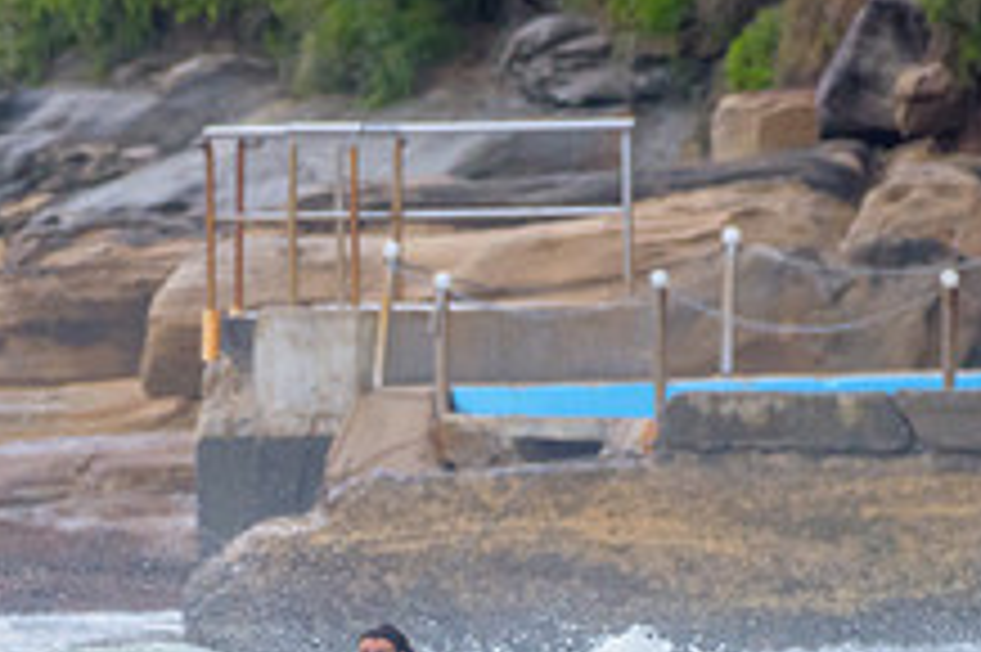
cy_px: 734
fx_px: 44410
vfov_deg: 0.8
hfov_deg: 1.3
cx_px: 398
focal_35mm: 1631
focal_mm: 500
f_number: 5.6
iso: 800
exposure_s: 1/2000
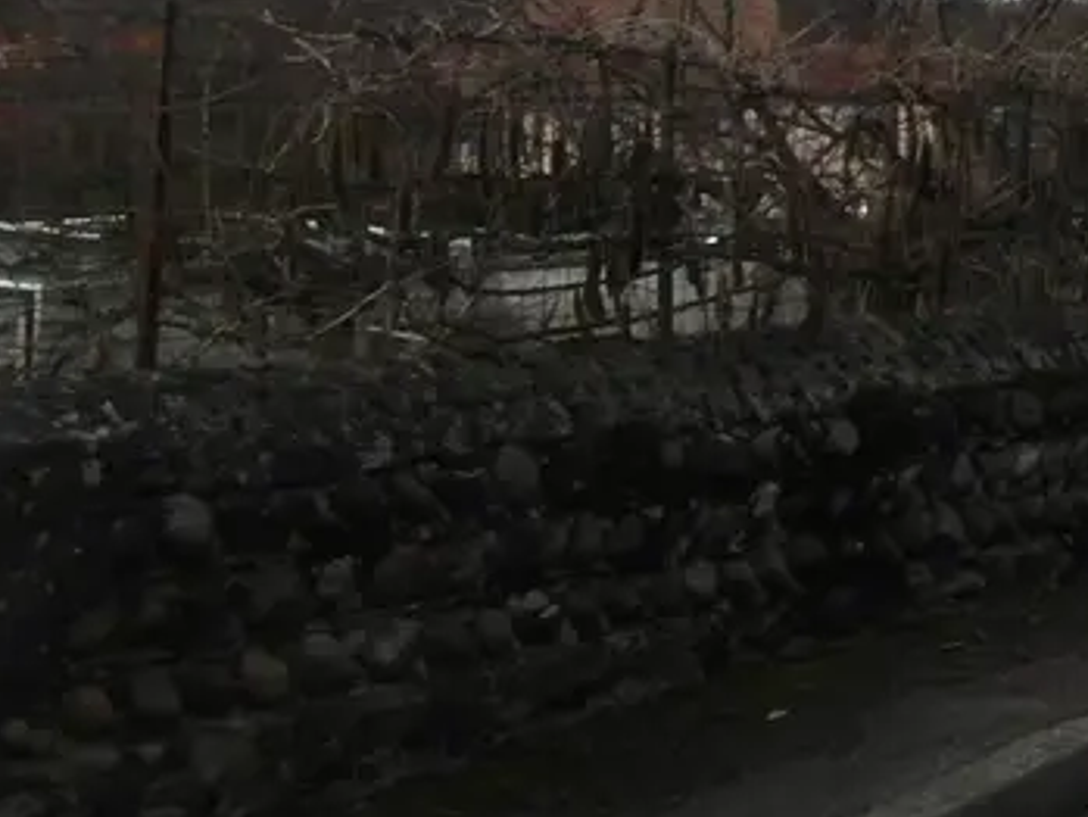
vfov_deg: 15.9
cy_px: -256
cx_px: 1983
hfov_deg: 17.7
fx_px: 2767
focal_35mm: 88
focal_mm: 4
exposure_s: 1/250
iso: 80
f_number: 7.3
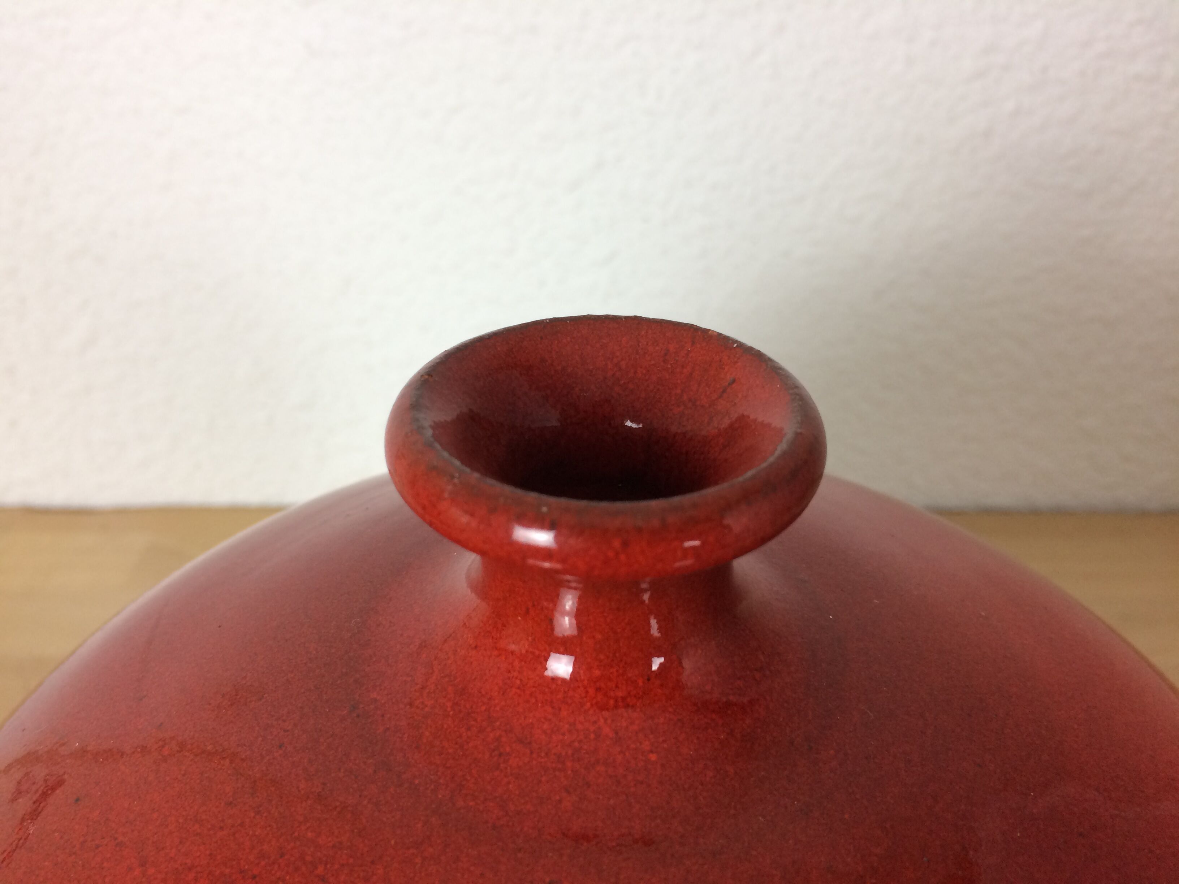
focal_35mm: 29
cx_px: 590
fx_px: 988
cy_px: 442
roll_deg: -0.2
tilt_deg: -31.4
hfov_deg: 61.7
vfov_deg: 48.2
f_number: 2.2
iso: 64
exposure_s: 1/33
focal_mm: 4.15
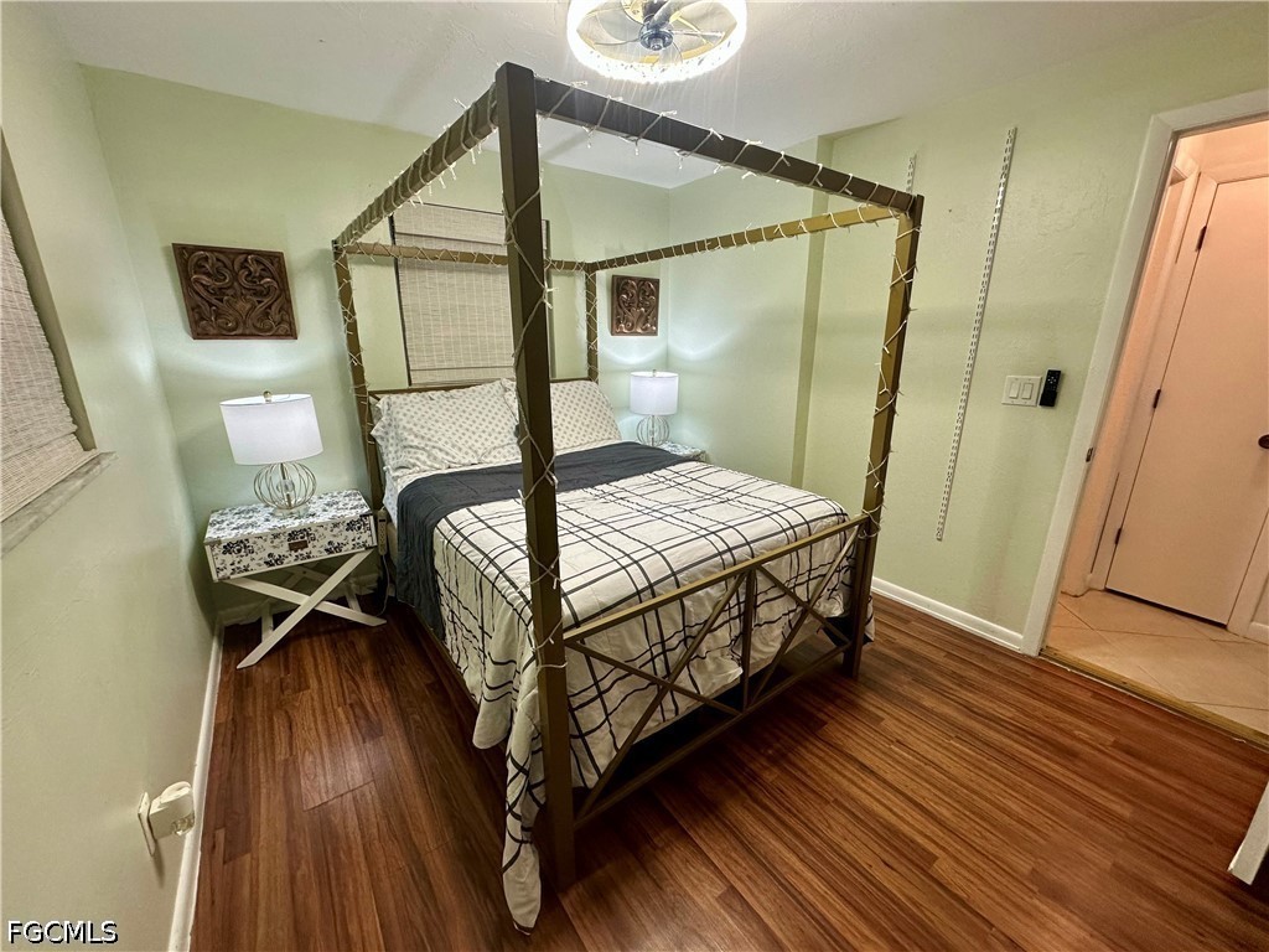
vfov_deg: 85.7
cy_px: 476
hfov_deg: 102.1
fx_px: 513
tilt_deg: -15.3
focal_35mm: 14
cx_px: 634
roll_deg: -0.8
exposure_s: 1/120
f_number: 2.2
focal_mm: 2.22
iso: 160
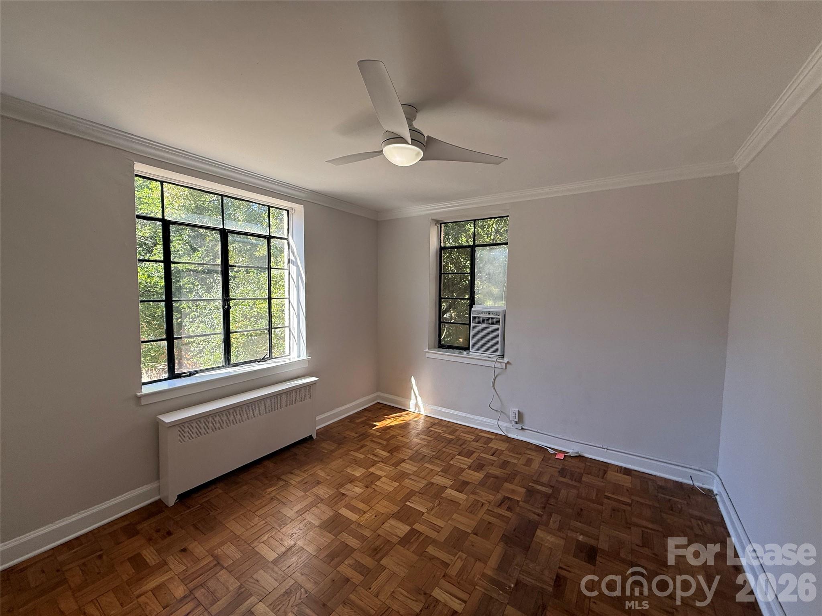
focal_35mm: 14
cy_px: 308
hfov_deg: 102.1
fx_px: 332
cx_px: 411
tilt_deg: -2.4
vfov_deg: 85.7
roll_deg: -0.8
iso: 64
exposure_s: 1/137
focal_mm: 2.22
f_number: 2.2
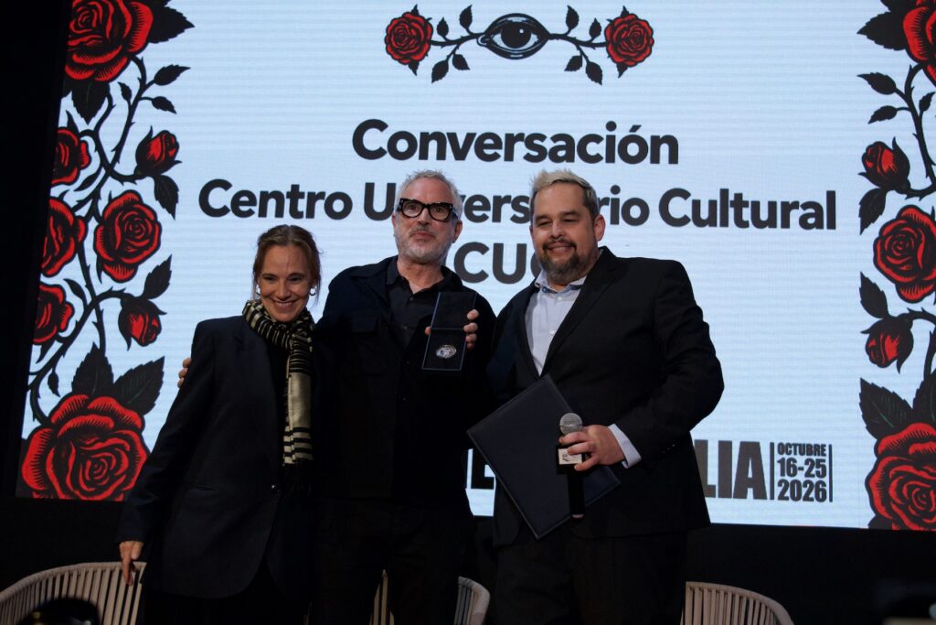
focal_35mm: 51
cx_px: 468
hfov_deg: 38.9
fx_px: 1326
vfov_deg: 26.5
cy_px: 312
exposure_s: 1/400
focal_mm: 34
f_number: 4
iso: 2500
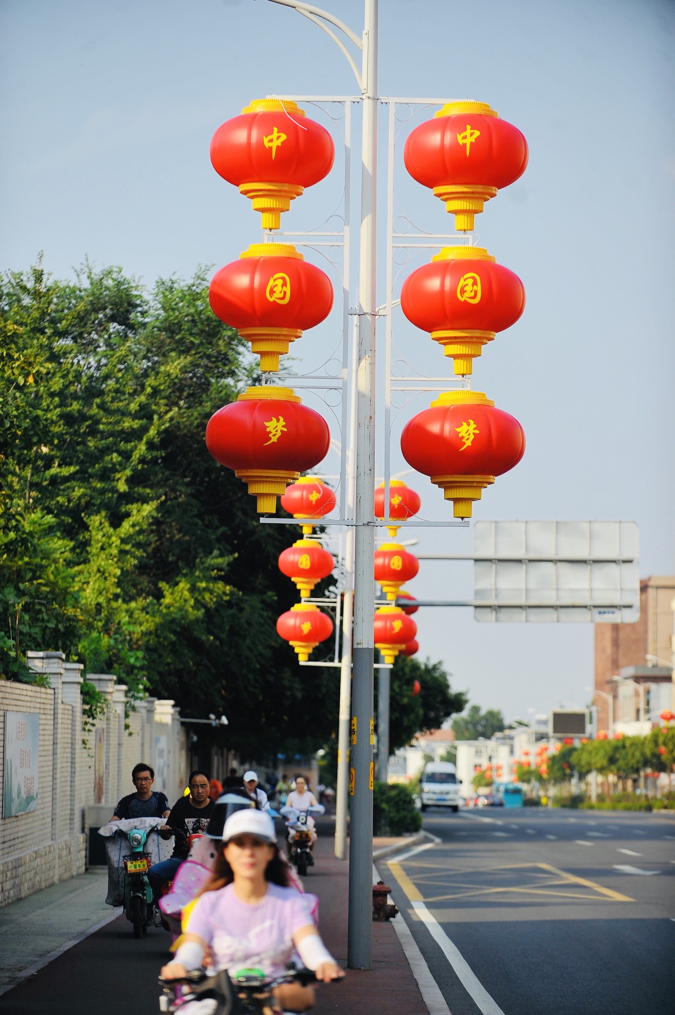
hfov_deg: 10.5
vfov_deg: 15.8
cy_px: 508
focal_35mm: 130
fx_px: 3660
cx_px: 338
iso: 320
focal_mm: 130
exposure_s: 1/3200
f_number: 2.8
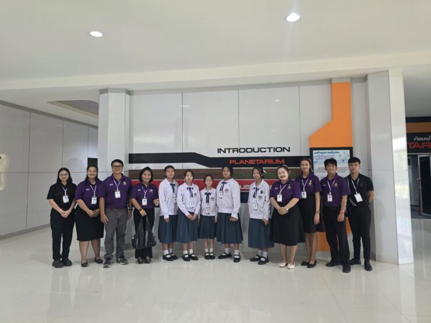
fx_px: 299
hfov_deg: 71.6
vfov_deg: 56.8
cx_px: 214
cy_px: 155
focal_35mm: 24
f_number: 1.7
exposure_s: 1/100
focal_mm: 6.3
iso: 200
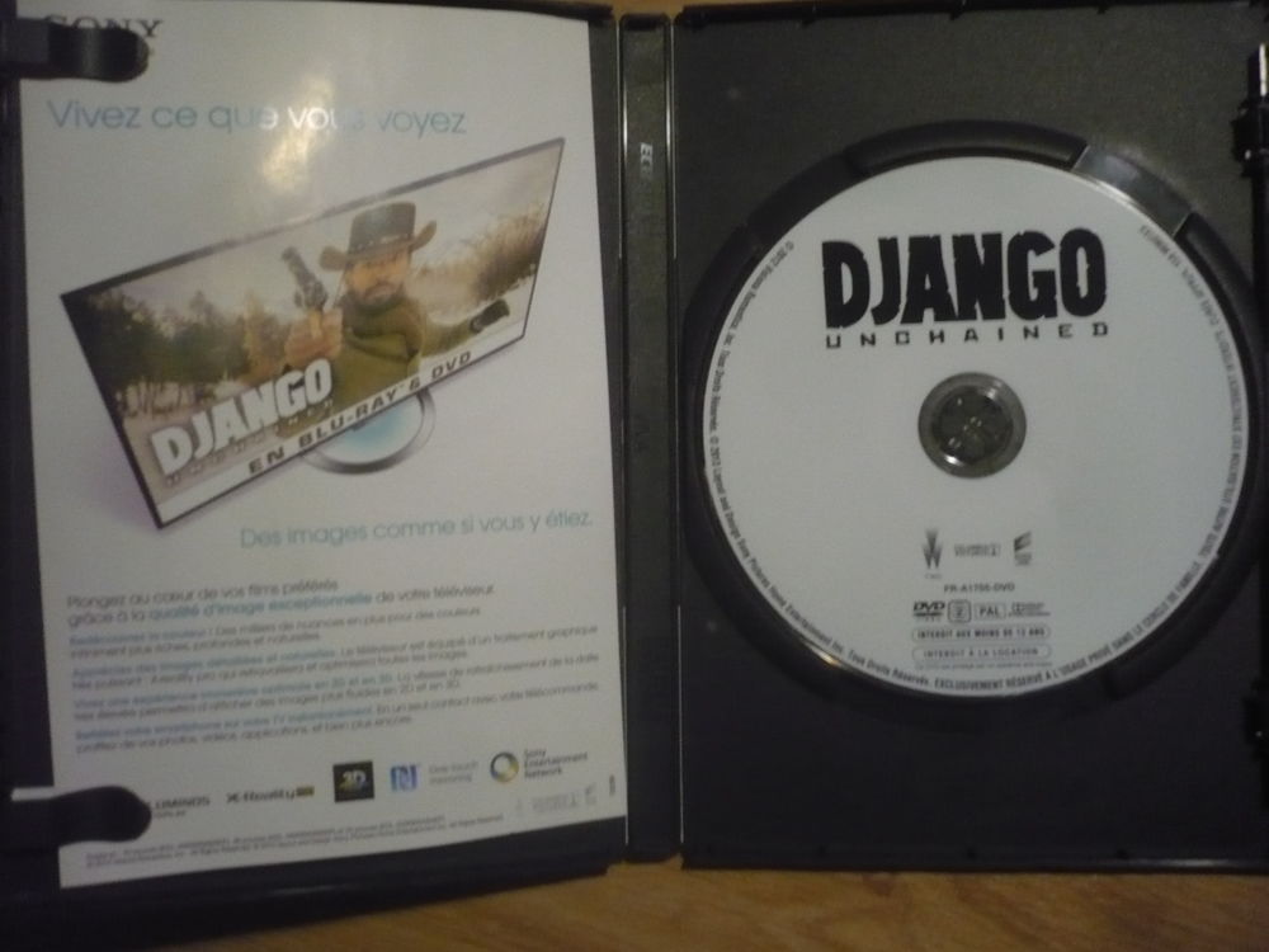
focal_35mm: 35
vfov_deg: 40.7
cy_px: 476
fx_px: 1283
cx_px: 634
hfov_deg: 52.6
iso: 400
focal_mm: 5.8
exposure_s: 1/25
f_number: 2.8
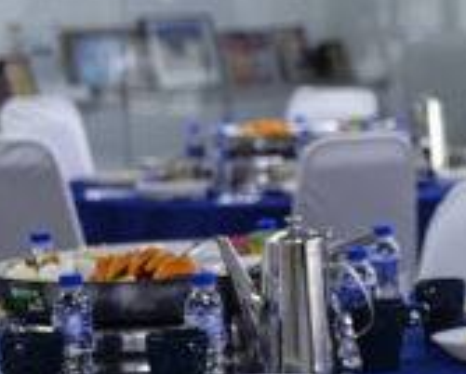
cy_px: 120
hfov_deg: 12.7
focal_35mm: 134
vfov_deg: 11.5
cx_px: 900
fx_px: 1850
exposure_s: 1/400
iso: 1600
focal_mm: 35
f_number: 1.8
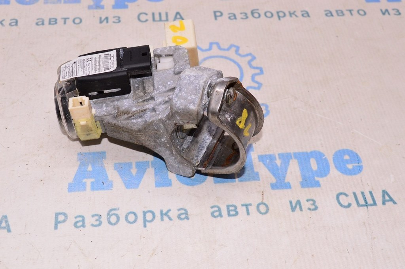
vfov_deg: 26.4
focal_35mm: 51
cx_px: 202
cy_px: 134
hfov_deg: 38.9
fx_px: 573
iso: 1600
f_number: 8
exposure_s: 1/125
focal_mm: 34
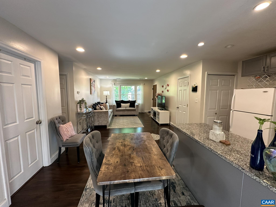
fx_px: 112
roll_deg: -0.4
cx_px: 138
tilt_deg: -5.3
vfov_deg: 85.7
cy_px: 104
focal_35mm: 14
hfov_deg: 102.1
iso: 160
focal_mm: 2.22
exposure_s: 1/60
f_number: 2.2
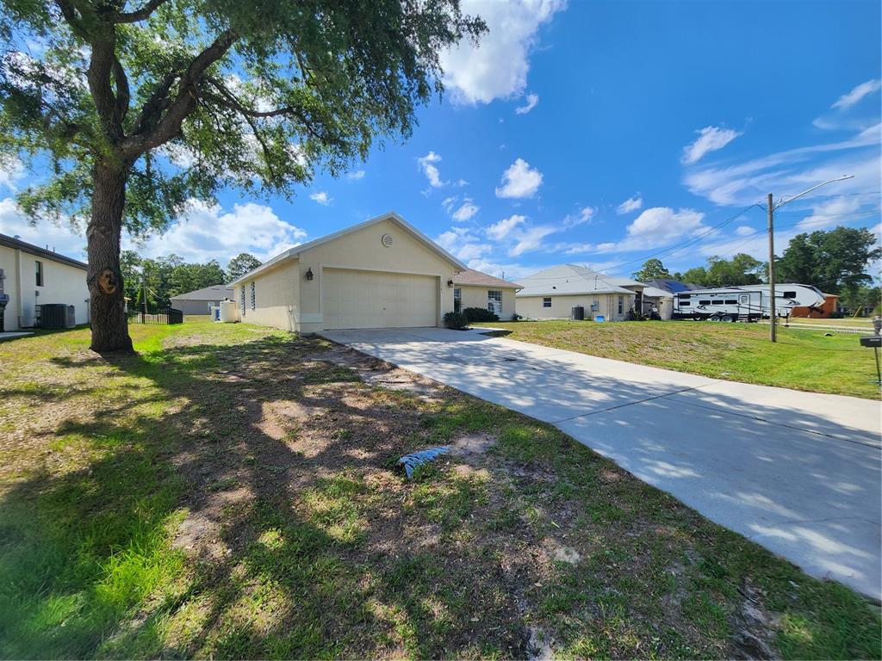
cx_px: 441
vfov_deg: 89.9
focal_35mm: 13
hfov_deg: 106.2
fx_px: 331
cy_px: 330
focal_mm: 2.2
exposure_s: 1/1659
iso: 50
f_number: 2.2
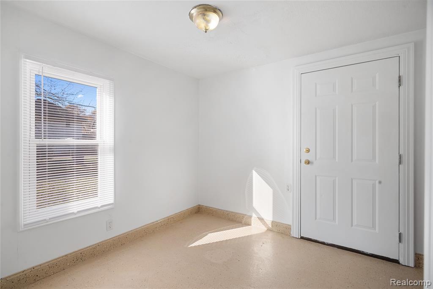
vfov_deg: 70.5
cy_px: 144
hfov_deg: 93.3
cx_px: 216
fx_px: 204
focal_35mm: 17
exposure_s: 1/60
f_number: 9
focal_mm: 17
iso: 320
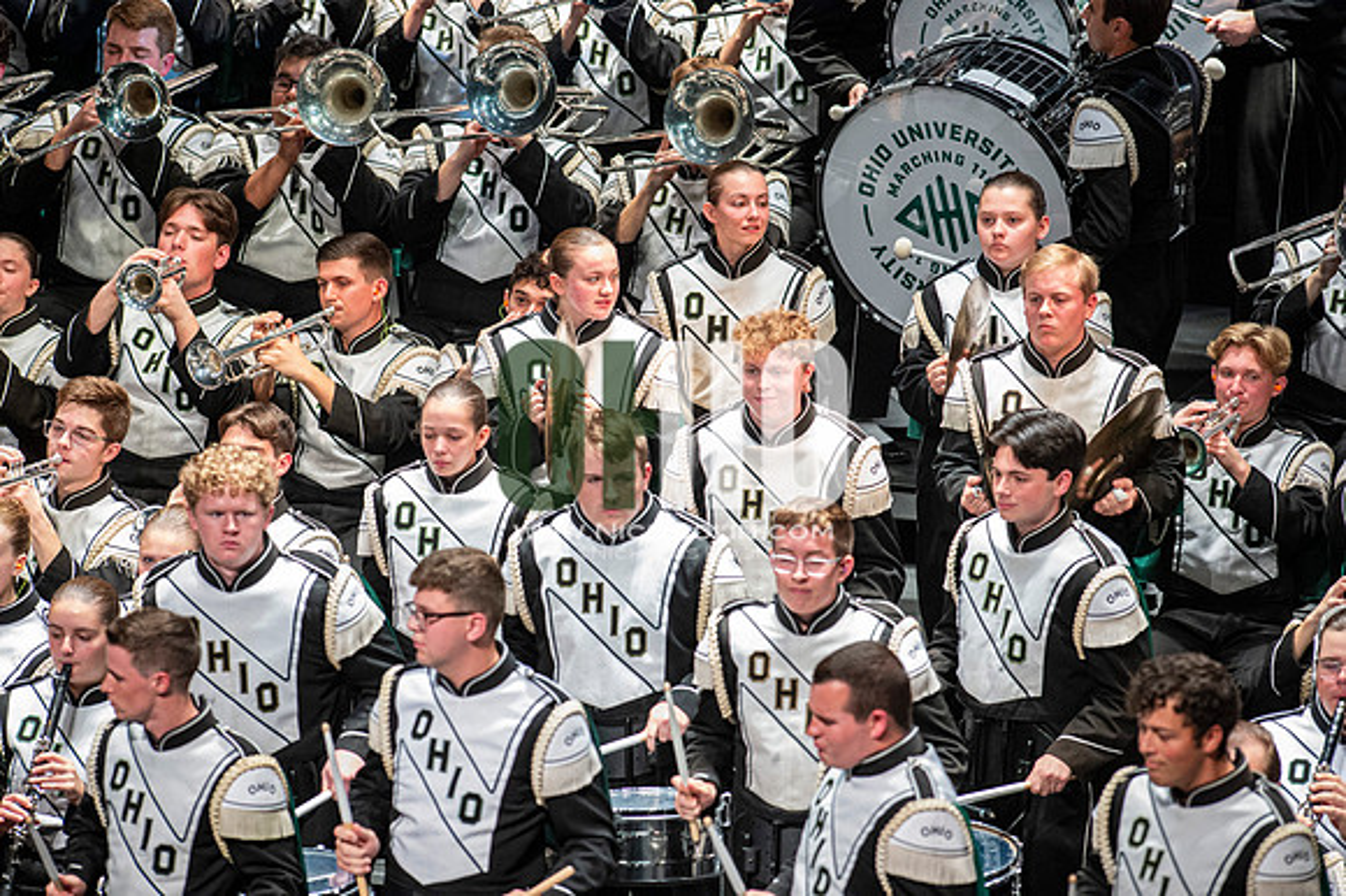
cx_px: 673
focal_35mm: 300
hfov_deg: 6.9
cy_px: 448
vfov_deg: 4.6
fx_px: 11210
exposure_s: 1/400
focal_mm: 300
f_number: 5.6
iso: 5000
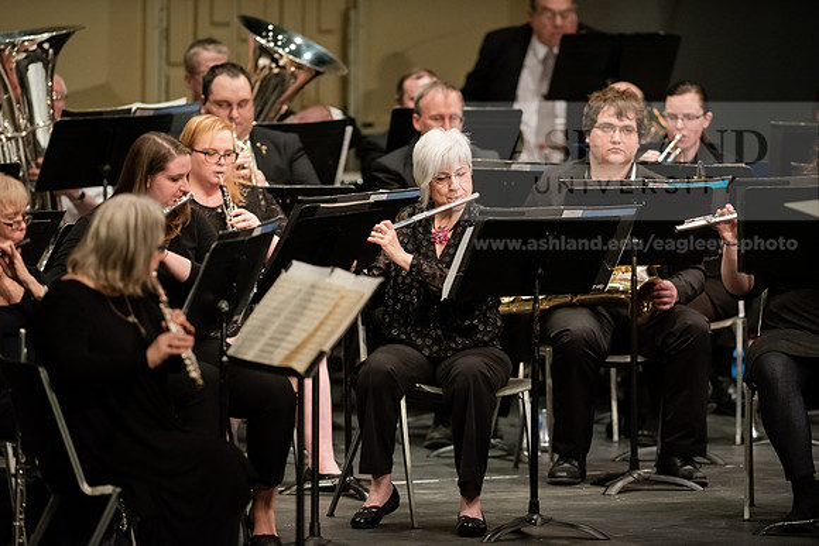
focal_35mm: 300
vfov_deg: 4.6
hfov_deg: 6.9
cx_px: 410
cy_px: 273
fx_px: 6826
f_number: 3.5
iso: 5000
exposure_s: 1/320
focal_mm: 300
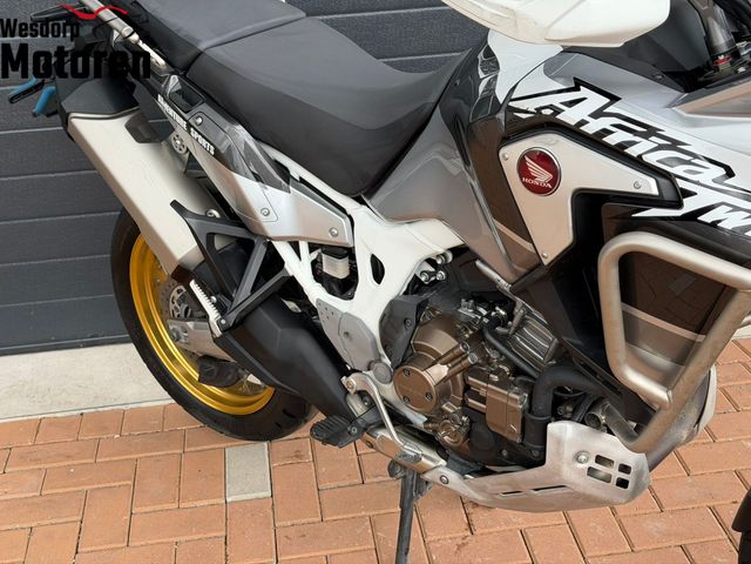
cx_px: 376
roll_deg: +3.4
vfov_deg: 30.3
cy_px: 282
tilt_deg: -25.3
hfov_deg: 39.7
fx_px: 1041
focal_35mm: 48
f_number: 1.78
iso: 64
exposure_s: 1/810
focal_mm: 6.76
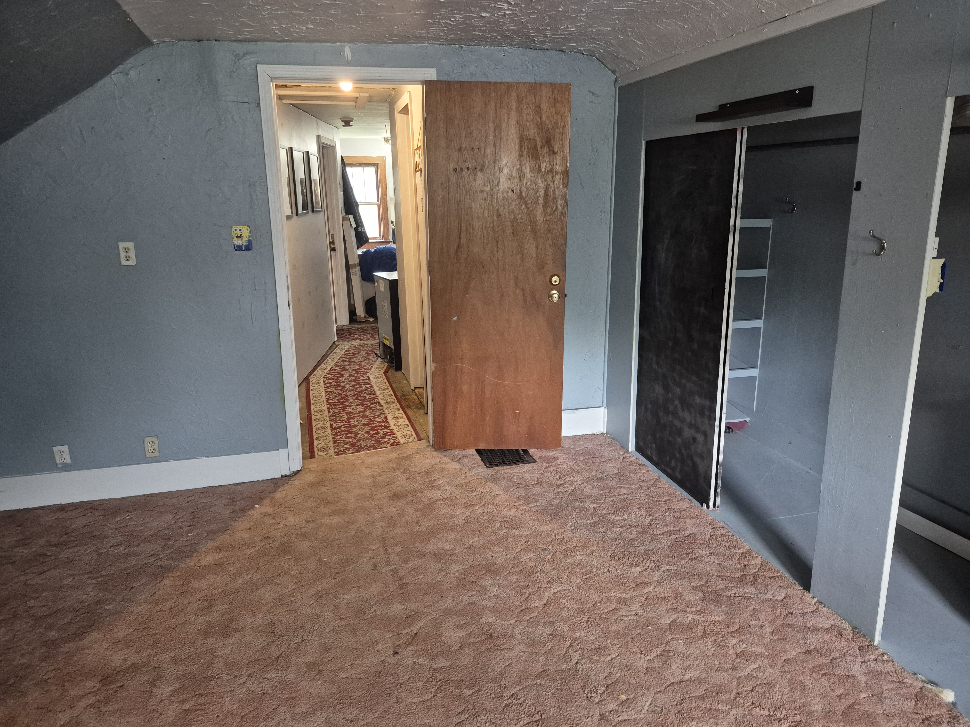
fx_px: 644
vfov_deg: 58.9
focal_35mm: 23
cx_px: 485
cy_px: 364
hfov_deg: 73.9
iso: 1000
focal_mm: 5.4
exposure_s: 1/60
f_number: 1.8
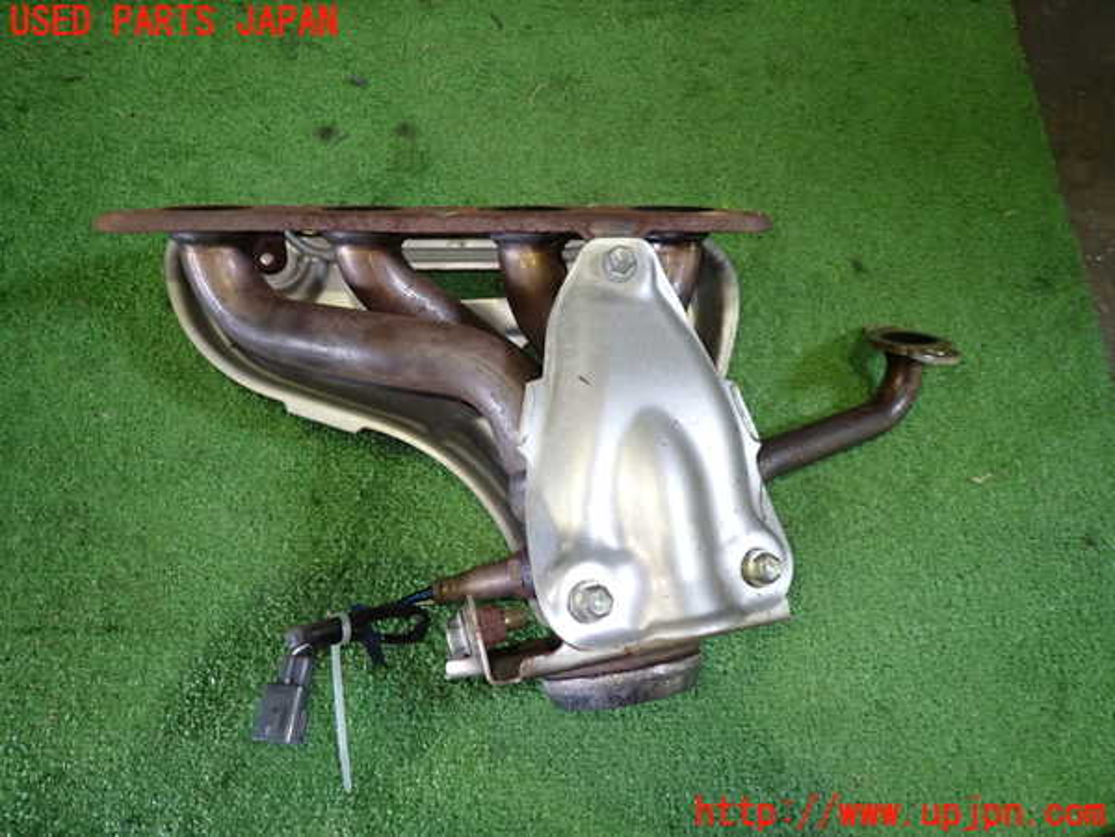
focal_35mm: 25
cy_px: 418
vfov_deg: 54.9
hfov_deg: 69.4
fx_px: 805
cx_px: 558
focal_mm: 4.5
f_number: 2
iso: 250
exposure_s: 1/30
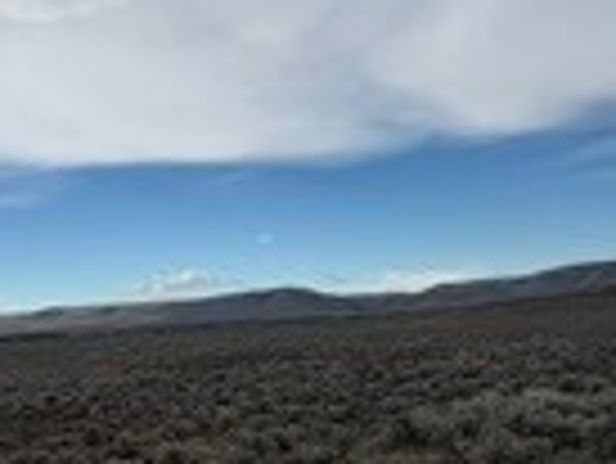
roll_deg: +4.1
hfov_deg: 38.1
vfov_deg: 29.5
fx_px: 873
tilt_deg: +0.4
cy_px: 315
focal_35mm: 49
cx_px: 171
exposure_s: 1/1211
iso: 20
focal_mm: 2.22
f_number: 2.2
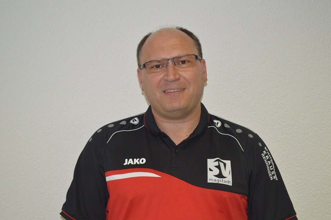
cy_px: 110
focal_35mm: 69
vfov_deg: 19.7
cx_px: 166
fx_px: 634
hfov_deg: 29.3
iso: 720
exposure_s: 1/60
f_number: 5.3
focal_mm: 46
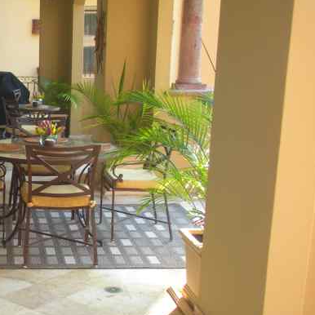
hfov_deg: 25.0
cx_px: 6
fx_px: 679
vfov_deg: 26.0
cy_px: 190
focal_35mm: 66
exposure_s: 1/116
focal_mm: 6.3
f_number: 3.5
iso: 88
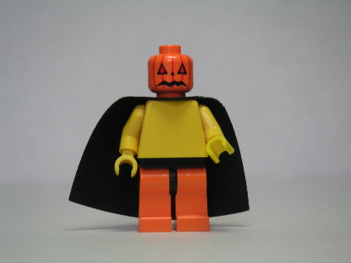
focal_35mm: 111
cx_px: 176
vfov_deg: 13.3
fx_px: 1125
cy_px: 132
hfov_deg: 17.7
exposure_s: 1/111
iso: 50
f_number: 3.6
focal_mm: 17.1
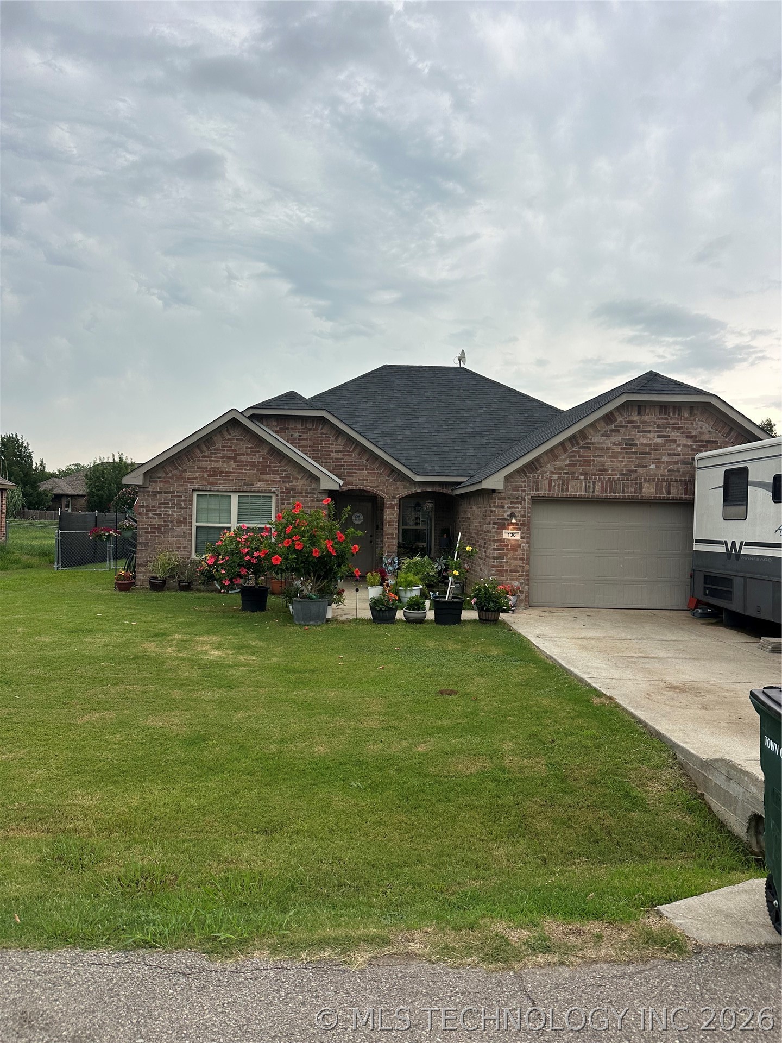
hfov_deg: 56.8
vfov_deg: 71.6
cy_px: 522
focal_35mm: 24
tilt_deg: -0.1
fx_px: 723
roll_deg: -2.1
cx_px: 391
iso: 80
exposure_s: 1/704
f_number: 1.78
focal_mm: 6.86
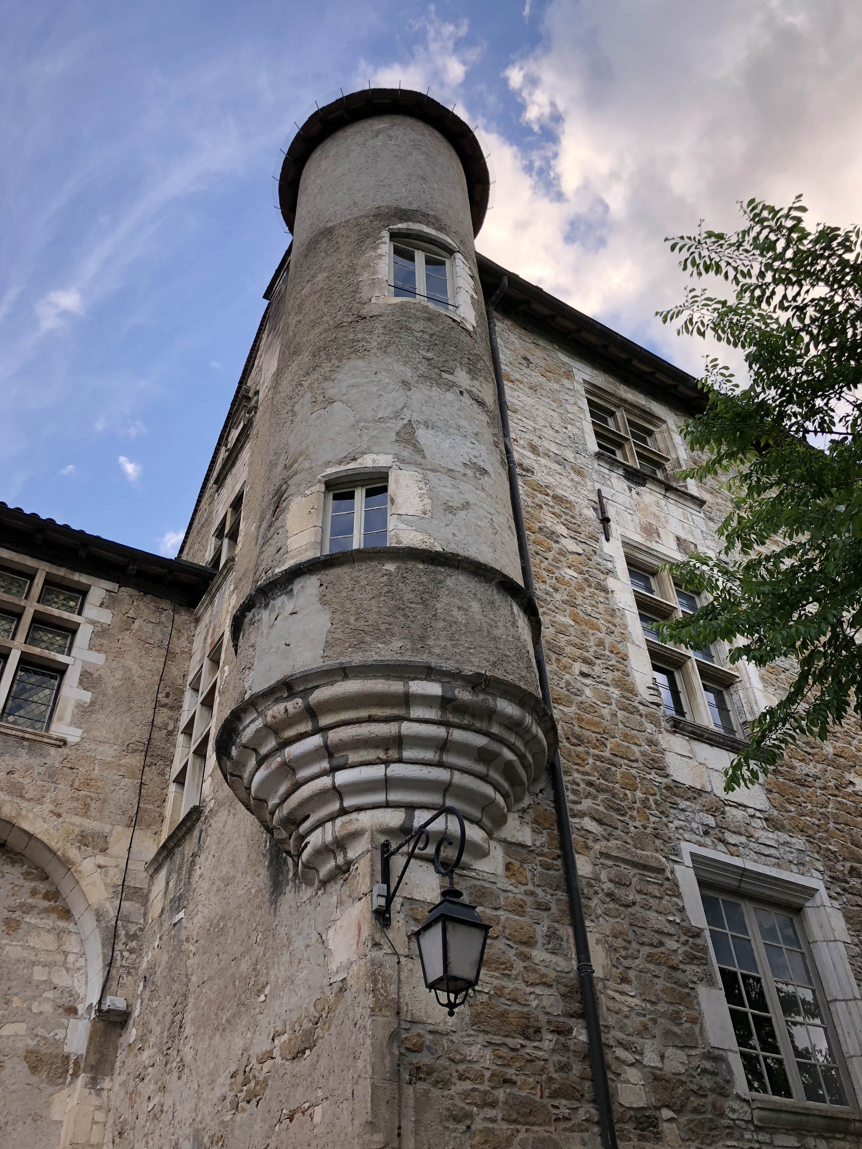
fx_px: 930
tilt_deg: +43.0
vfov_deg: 63.4
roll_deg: +5.0
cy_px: 574
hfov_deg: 49.7
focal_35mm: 28
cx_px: 431
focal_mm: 4
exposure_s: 1/326
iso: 20
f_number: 1.8
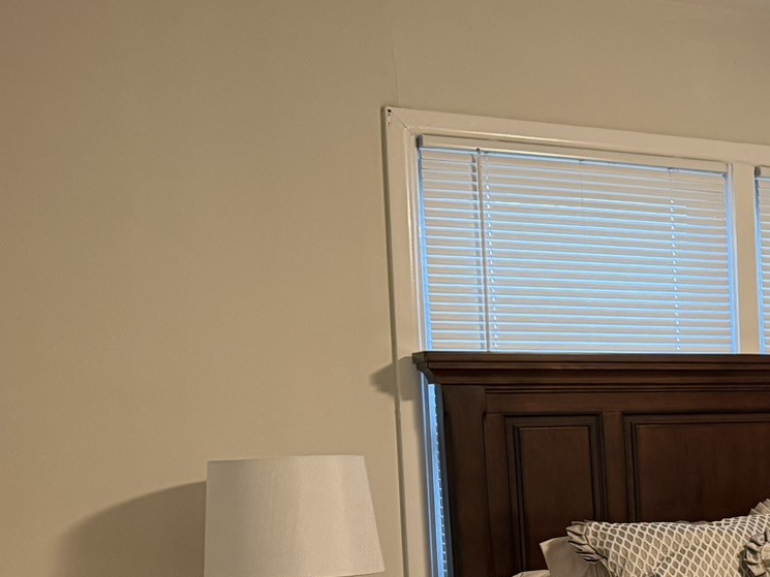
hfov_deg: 25.5
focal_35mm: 66
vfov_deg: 21.6
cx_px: 989
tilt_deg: -5.4
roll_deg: +0.5
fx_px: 1468
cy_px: 551
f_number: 1.78
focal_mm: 6.76
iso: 400
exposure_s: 1/60
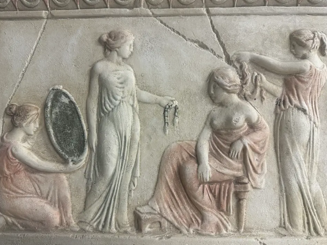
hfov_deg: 67.3
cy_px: 126
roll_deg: +0.0
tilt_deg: -9.4
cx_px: 157
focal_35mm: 26
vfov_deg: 53.1
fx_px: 246
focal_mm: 6.86
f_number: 1.78
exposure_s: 1/100
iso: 160
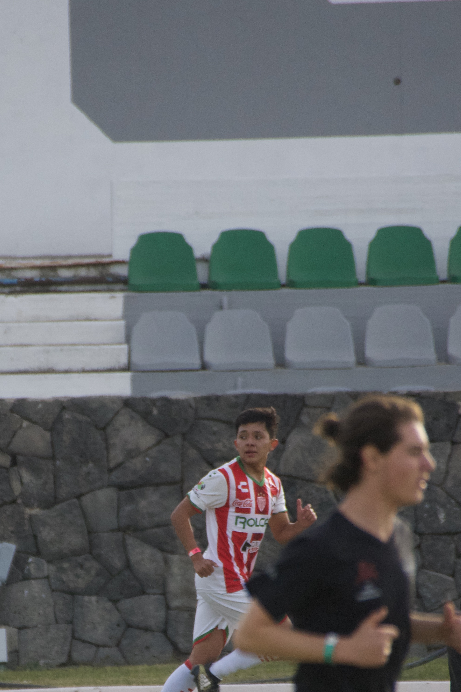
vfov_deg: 2.3
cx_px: 82
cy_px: 556
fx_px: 17517
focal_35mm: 912
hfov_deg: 1.5
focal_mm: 300
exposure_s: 1/1000
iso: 500
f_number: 5.6
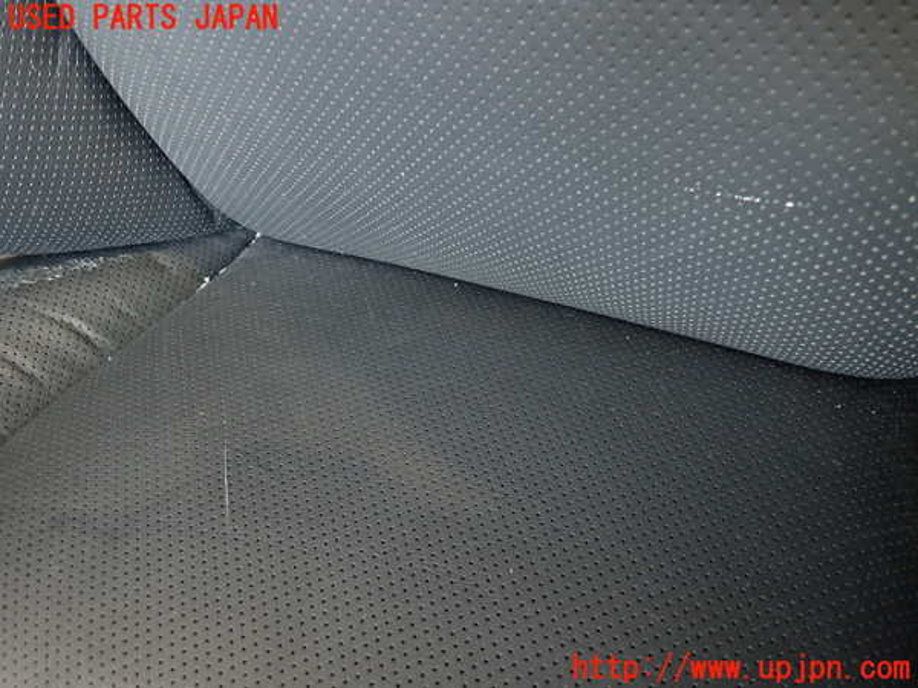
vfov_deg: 54.9
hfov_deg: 69.4
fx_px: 663
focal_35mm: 25
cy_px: 344
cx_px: 459
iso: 320
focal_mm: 4.5
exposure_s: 1/30
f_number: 2
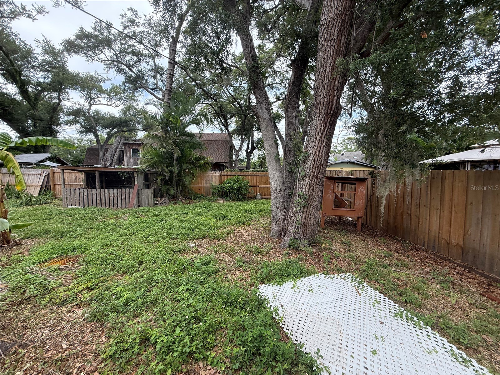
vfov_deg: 85.7
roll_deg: +2.7
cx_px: 250
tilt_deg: -3.0
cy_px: 188
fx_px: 202
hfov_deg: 102.1
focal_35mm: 14
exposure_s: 1/365
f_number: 2.2
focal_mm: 2.22
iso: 64
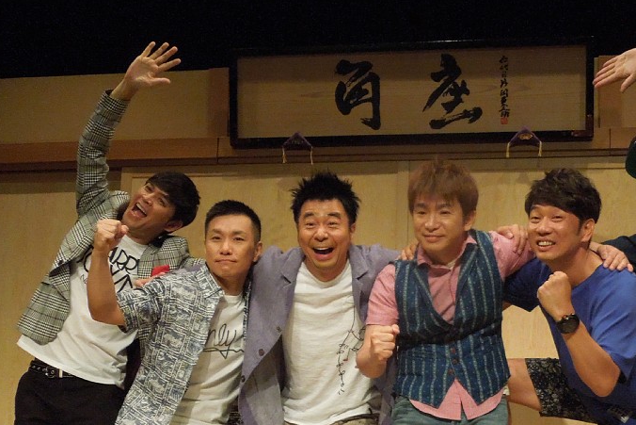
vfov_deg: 22.3
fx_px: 1060
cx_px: 384
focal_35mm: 60
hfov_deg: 33.3
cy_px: 342
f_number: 3.8
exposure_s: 1/640
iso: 1600
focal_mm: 7
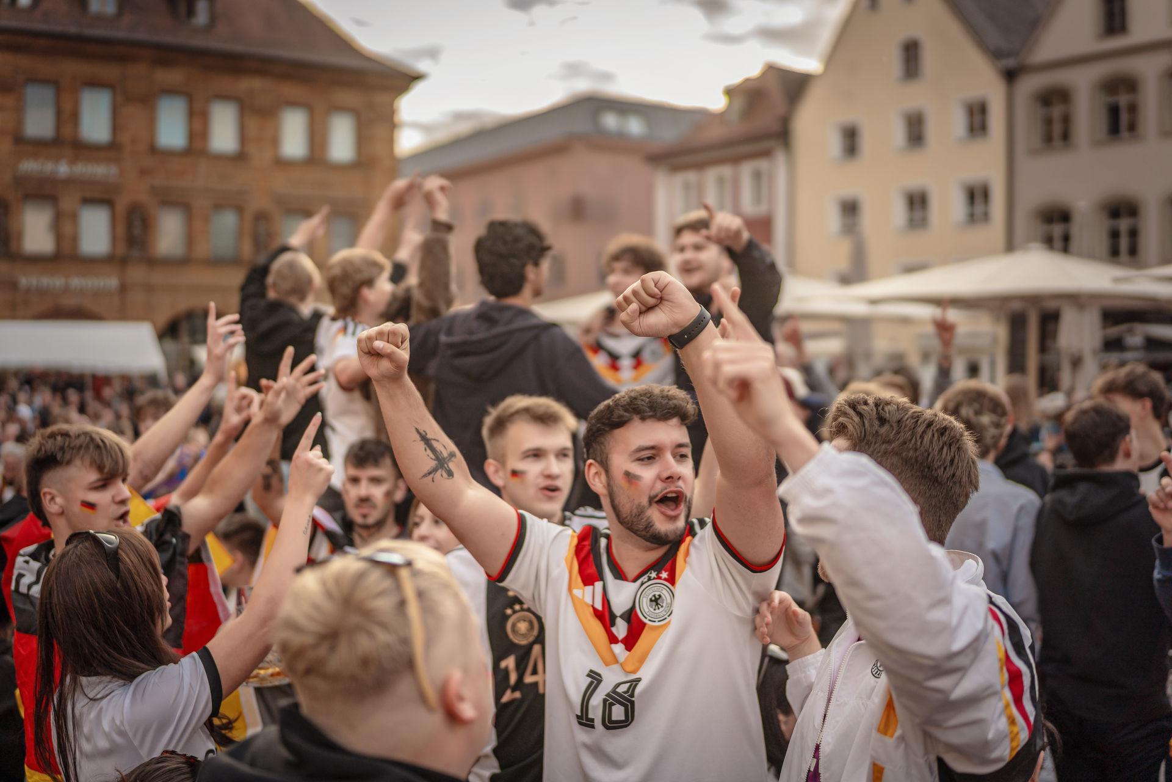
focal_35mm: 35
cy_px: 391
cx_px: 586
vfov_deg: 37.9
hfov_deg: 54.4
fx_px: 1139
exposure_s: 1/1600
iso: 125
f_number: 1.2
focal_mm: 35
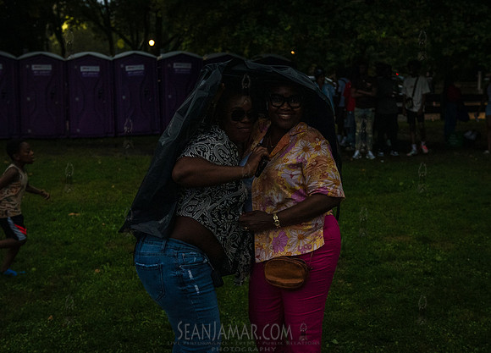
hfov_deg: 39.1
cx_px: 271
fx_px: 691
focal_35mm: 49
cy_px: 184
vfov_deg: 28.7
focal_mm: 35
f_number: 3.2
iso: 4000
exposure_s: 1/320
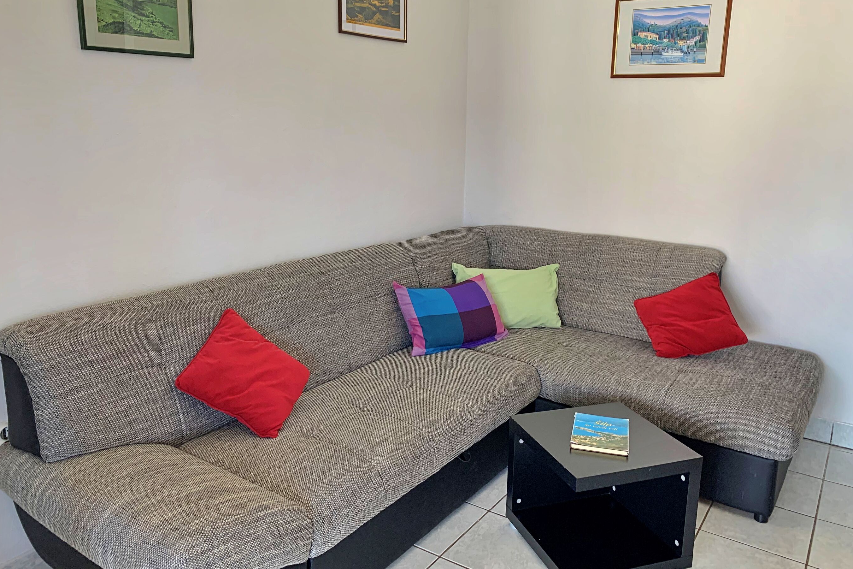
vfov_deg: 46.4
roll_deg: -0.8
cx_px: 428
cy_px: 270
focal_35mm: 28
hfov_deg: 65.5
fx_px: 663
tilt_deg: -12.3
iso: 64
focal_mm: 4.25
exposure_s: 1/121
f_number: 1.8
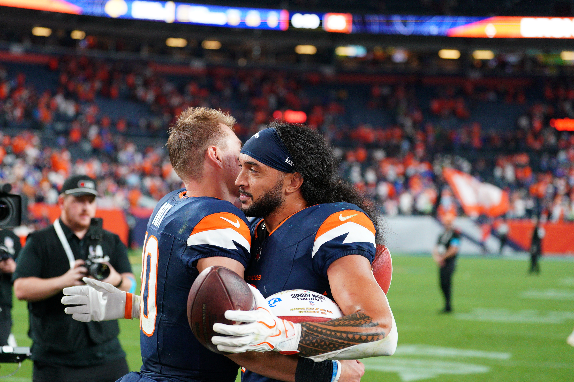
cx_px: 246
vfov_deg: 14.7
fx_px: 1483
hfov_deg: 21.9
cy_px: 185
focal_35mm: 93
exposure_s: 1/1000
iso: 1600
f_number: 2.8
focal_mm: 70
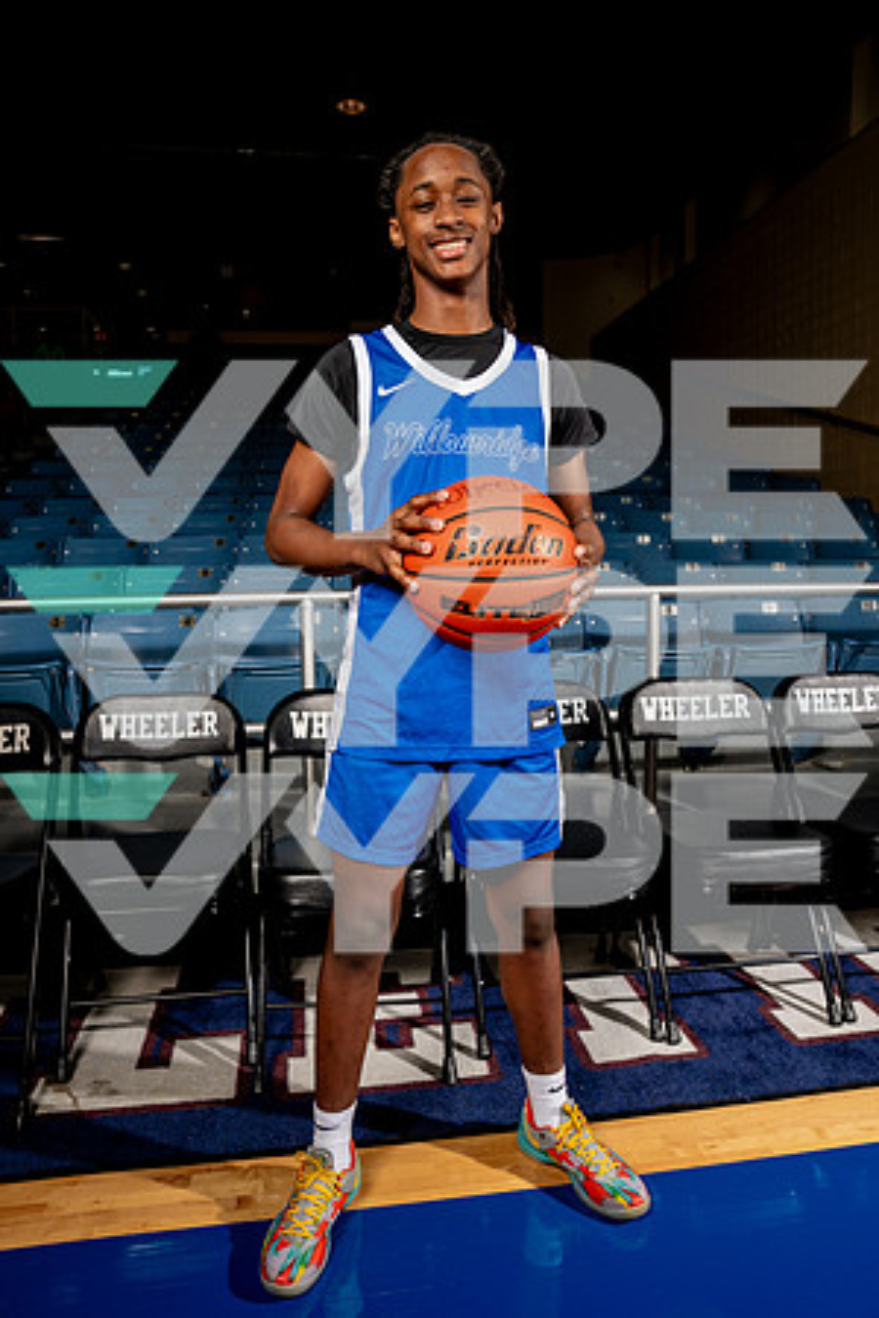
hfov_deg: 53.1
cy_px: 659
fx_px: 879
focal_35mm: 24
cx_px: 440
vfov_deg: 73.7
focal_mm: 24
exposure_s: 1/125
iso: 160
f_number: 7.1
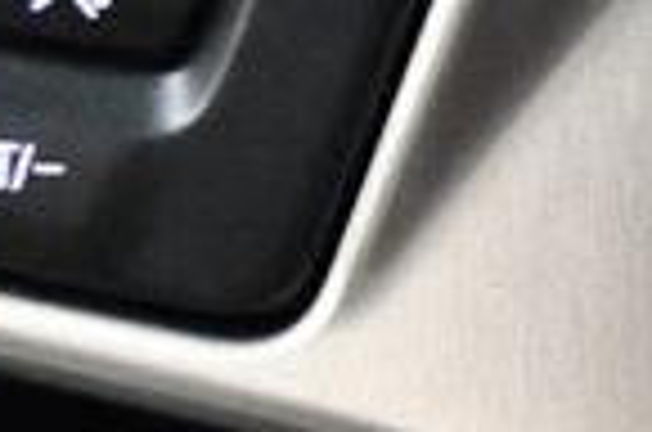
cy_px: 274
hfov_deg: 13.7
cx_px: 800
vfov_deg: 9.3
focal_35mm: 146
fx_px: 2638
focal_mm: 22
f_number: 3.8
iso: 12800
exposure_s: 1/50
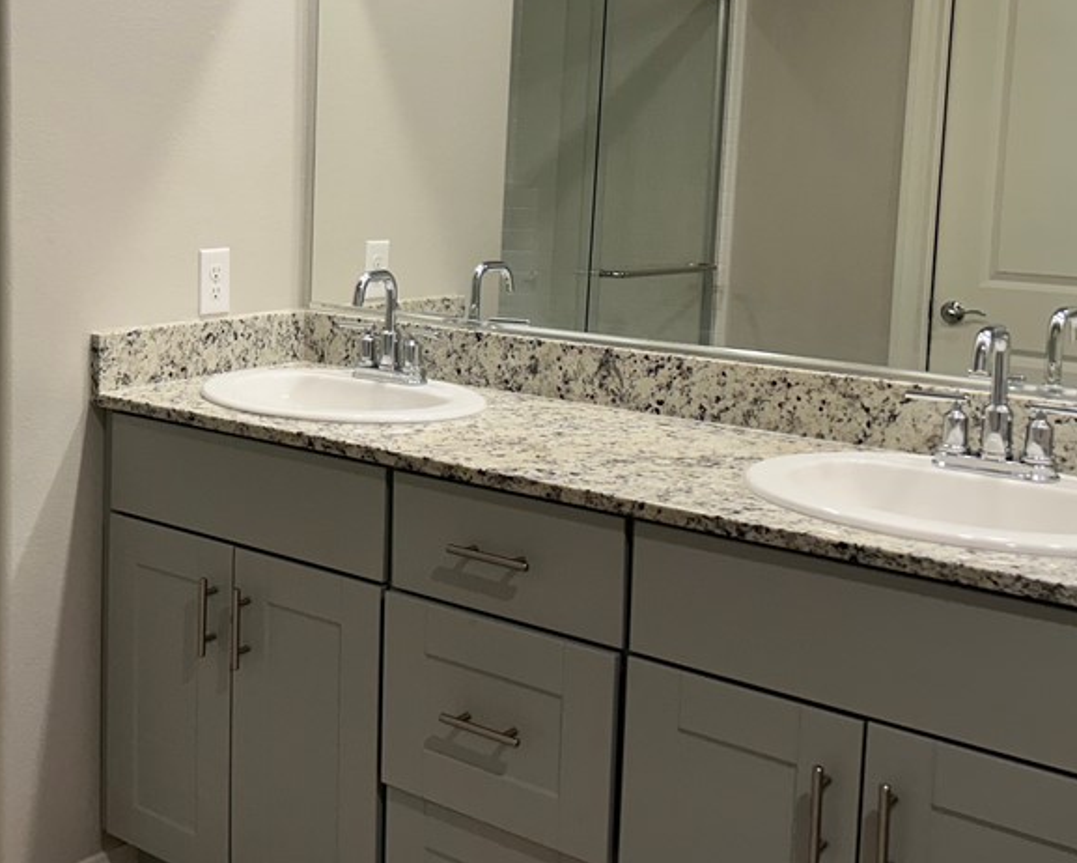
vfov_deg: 33.1
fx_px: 1435
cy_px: 280
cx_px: 304
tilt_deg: -5.9
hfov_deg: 40.3
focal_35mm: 45
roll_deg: -0.3
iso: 100
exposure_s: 1/120
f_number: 1.5
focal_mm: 5.7
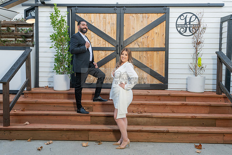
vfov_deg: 39.5
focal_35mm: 33
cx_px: 108
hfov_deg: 56.6
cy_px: 80
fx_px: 215
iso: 400
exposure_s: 1/125
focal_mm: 31
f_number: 8
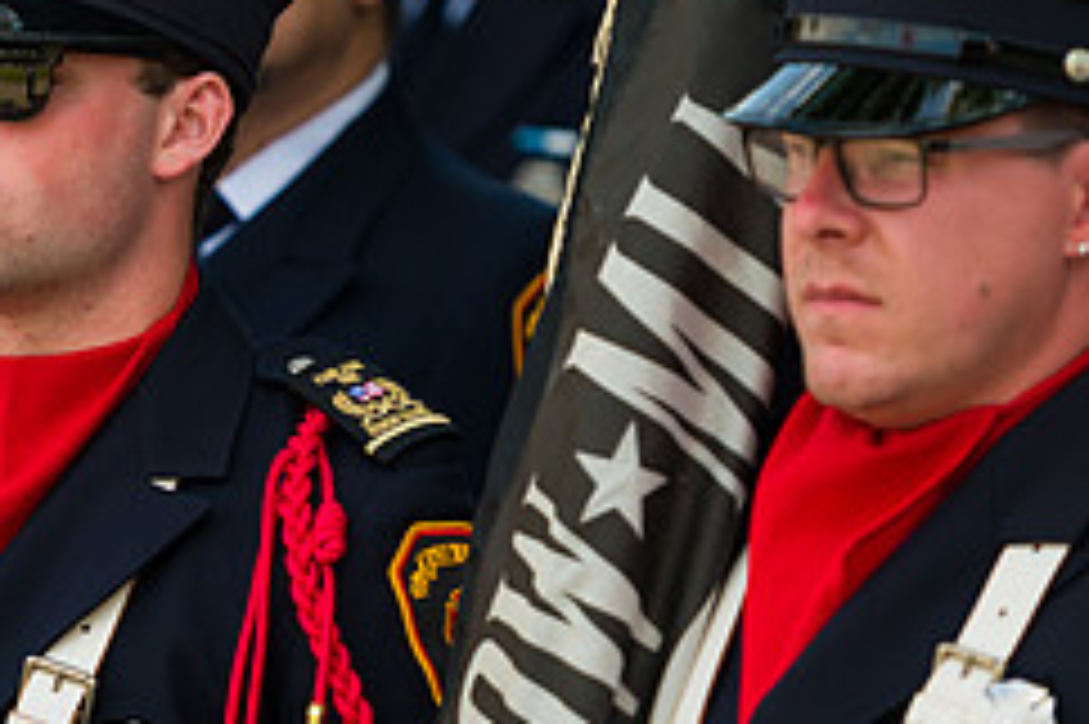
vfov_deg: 3.6
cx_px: 63
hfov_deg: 5.4
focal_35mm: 384
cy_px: 153
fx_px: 11608
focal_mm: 160
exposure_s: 1/1000
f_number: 3.2
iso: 200
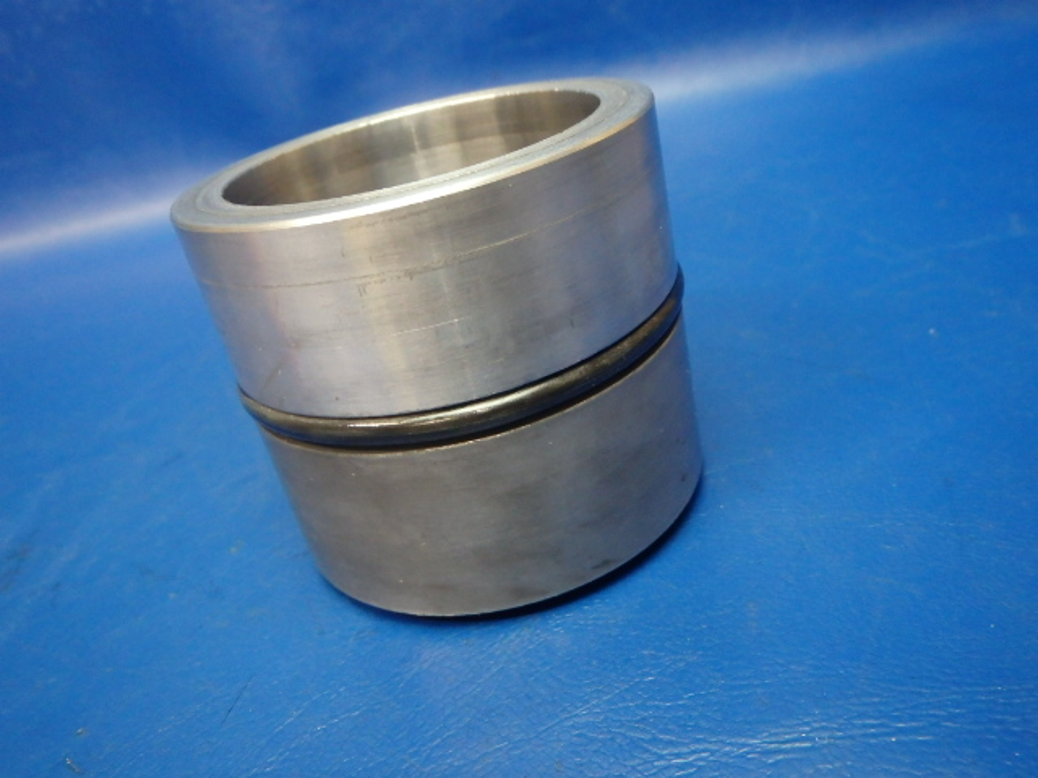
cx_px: 519
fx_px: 840
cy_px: 389
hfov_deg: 63.4
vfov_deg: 49.7
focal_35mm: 28
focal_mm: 5
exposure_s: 1/30
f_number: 3.9
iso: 800
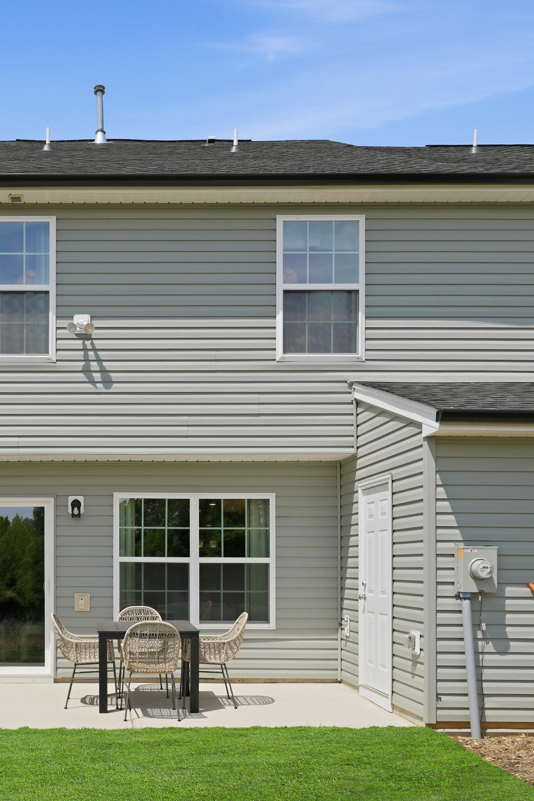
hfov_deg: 39.3
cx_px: 111
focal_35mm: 32
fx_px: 719
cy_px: 405
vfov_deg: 58.3
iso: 100
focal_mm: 21.2
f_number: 10
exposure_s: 1/400
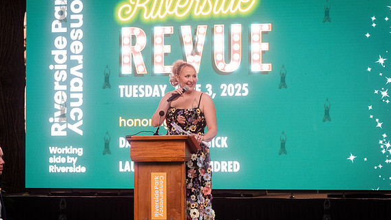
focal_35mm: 112
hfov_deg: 19.1
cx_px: 194
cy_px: 110
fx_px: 1161
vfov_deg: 10.8
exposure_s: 1/320
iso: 2000
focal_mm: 105
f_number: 4
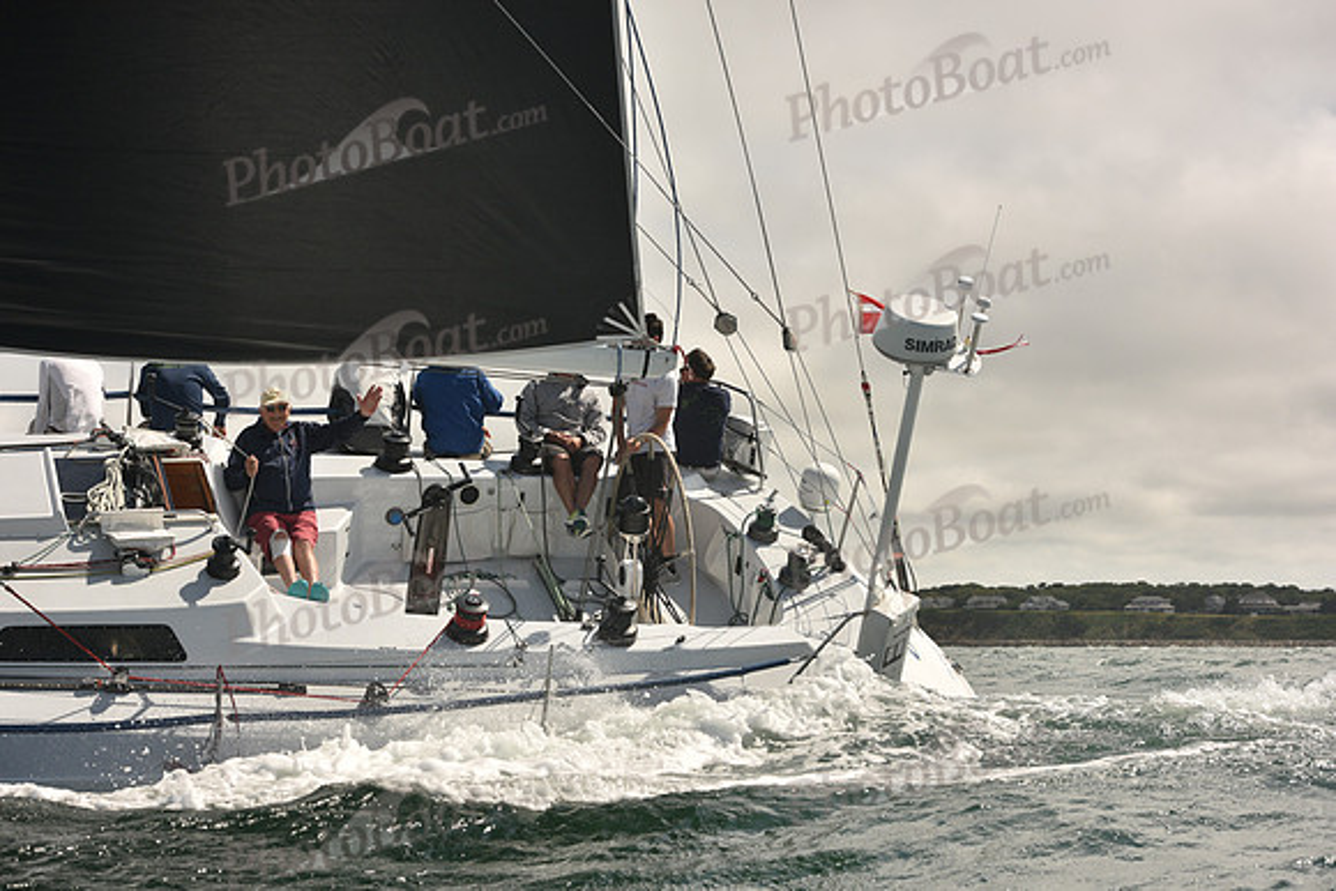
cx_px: 668
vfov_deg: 19.5
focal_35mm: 70
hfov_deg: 28.8
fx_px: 2598
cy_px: 446
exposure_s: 1/800
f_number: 7.1
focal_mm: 70
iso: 320
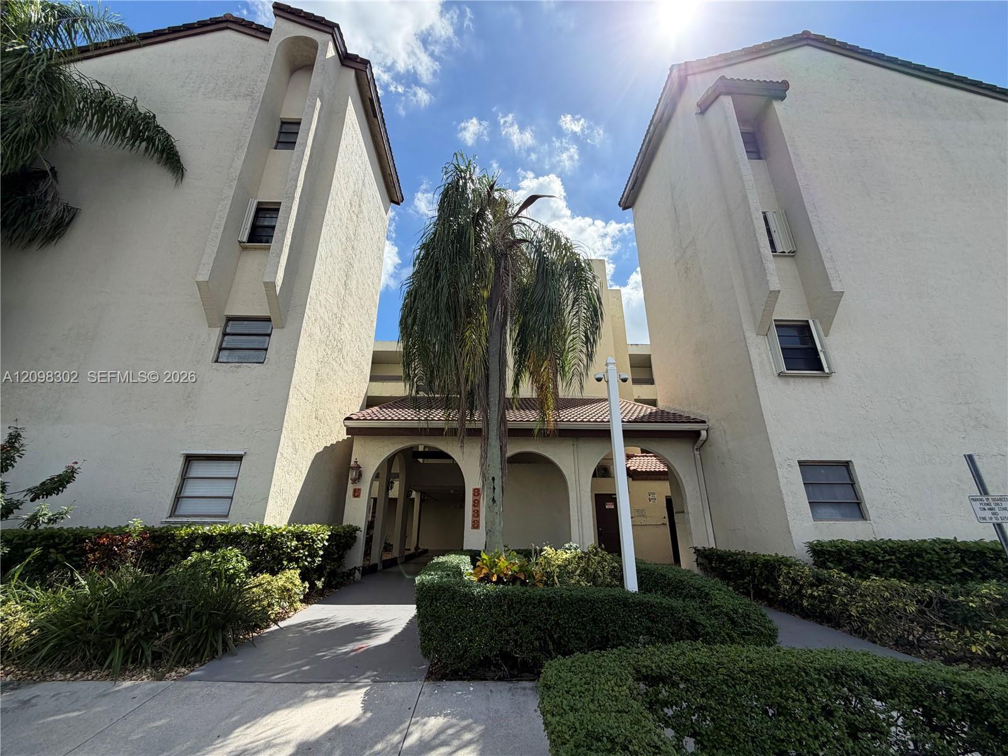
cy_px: 378
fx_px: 408
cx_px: 504
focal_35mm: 14
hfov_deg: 102.1
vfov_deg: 85.7
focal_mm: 2.22
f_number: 2.2
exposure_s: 1/942
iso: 32
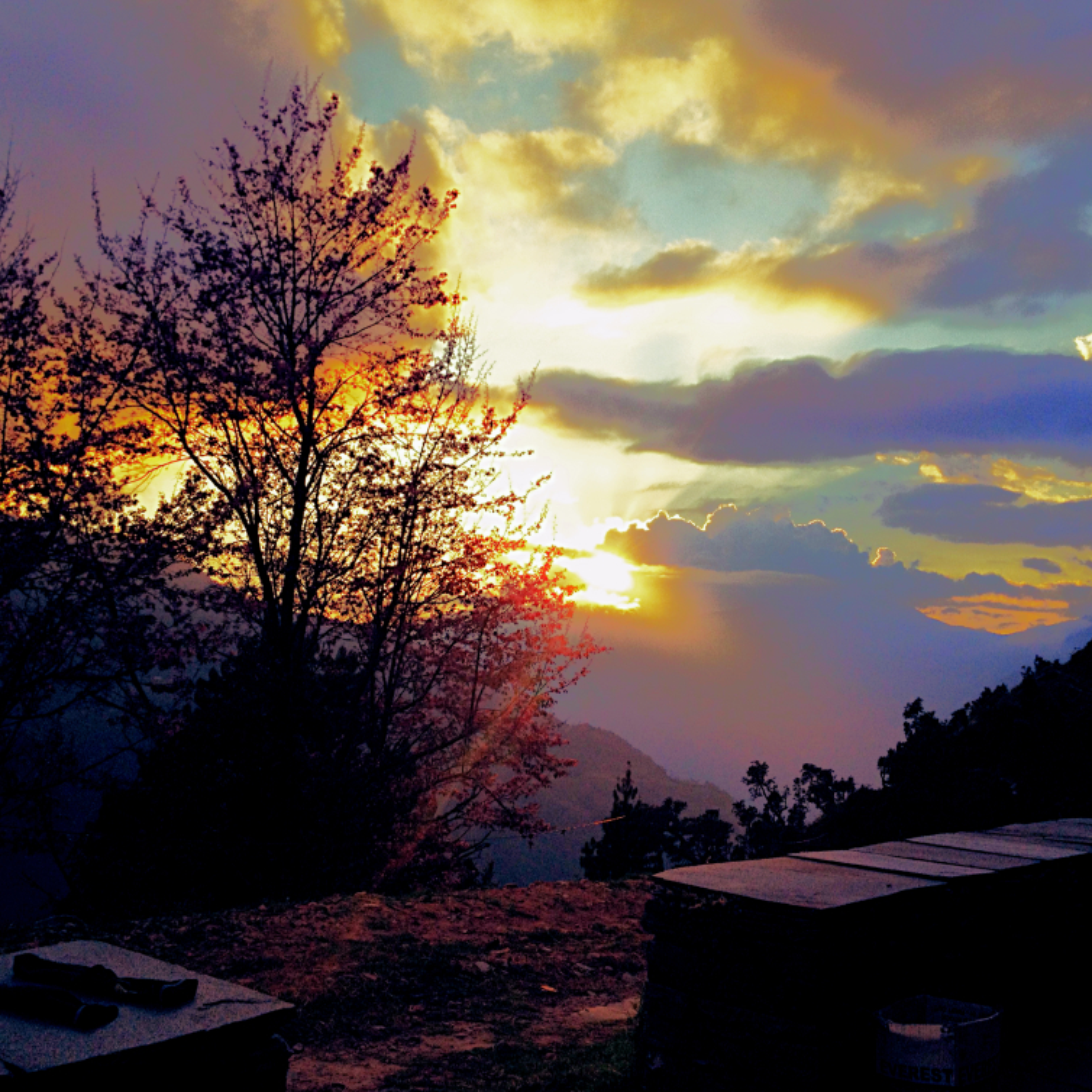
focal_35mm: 42
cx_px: 579
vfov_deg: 40.0
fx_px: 1499
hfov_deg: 40.0
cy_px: 555
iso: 50
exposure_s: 1/824
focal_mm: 4.28
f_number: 2.4
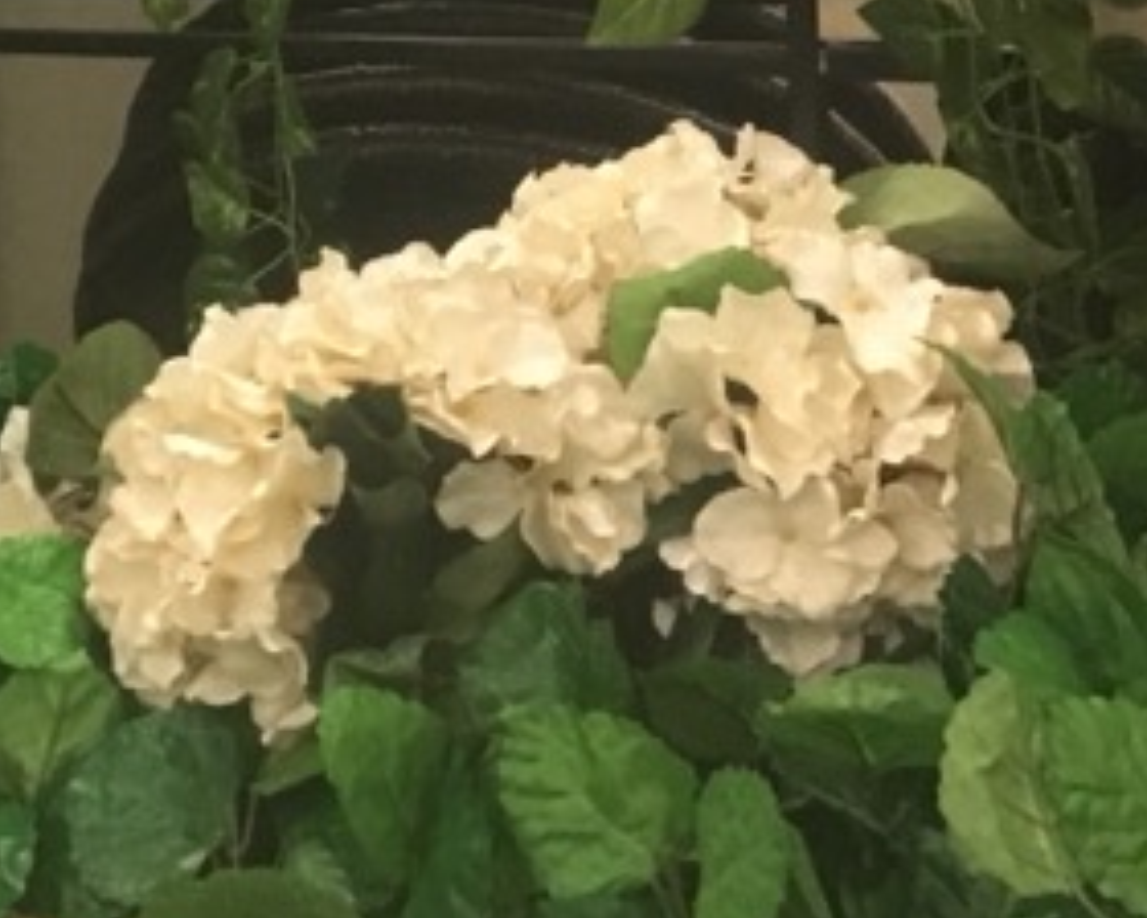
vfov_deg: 18.2
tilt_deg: -1.5
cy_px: -98
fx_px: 2750
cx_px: -8
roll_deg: +3.6
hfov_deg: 22.6
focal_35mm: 81
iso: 250
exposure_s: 1/15
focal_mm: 4.15
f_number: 2.2
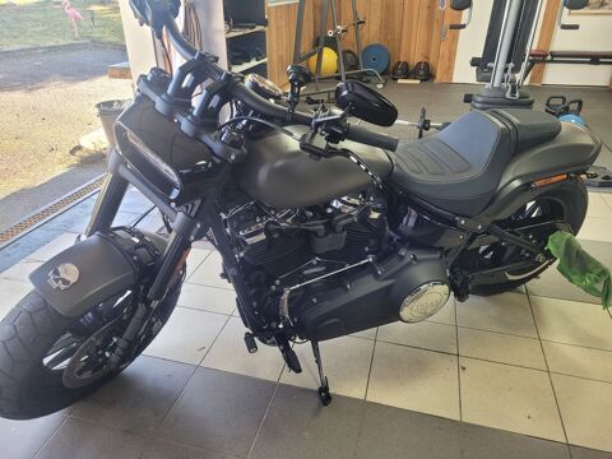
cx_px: 306
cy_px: 230
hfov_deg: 67.3
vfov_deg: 53.1
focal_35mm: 26
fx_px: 460
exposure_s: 1/100
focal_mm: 5.4
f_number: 1.8
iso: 100
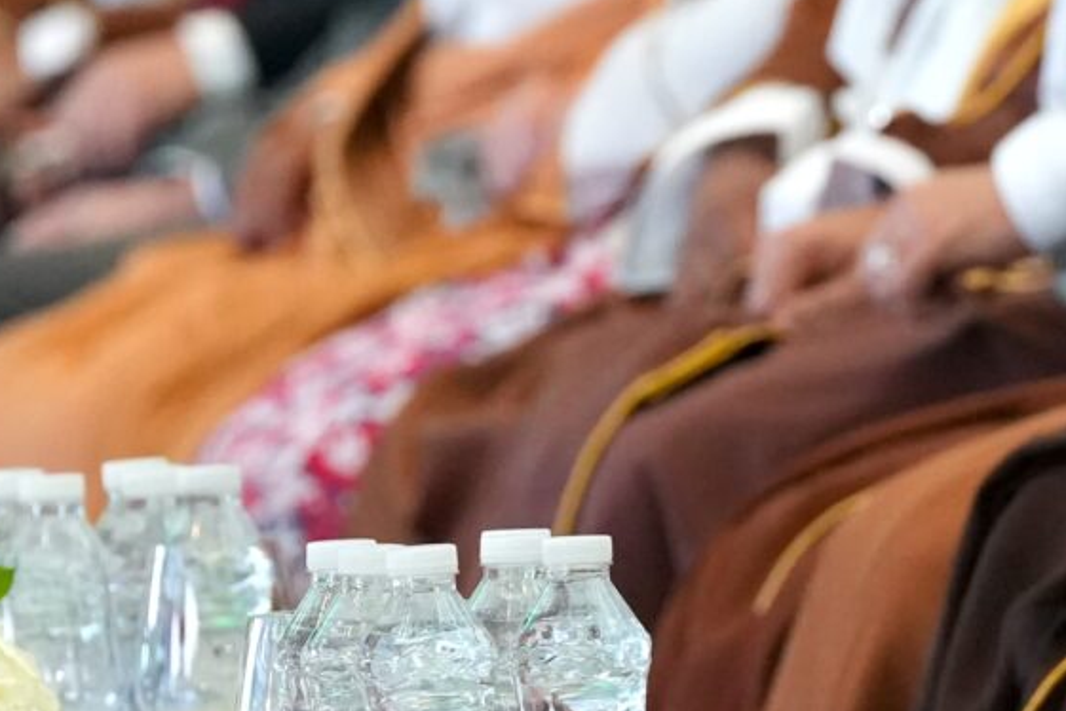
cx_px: 2071
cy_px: -153
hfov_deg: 2.3
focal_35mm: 912
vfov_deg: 1.5
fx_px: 27003
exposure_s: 1/125
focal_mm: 200
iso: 5000
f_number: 4.5
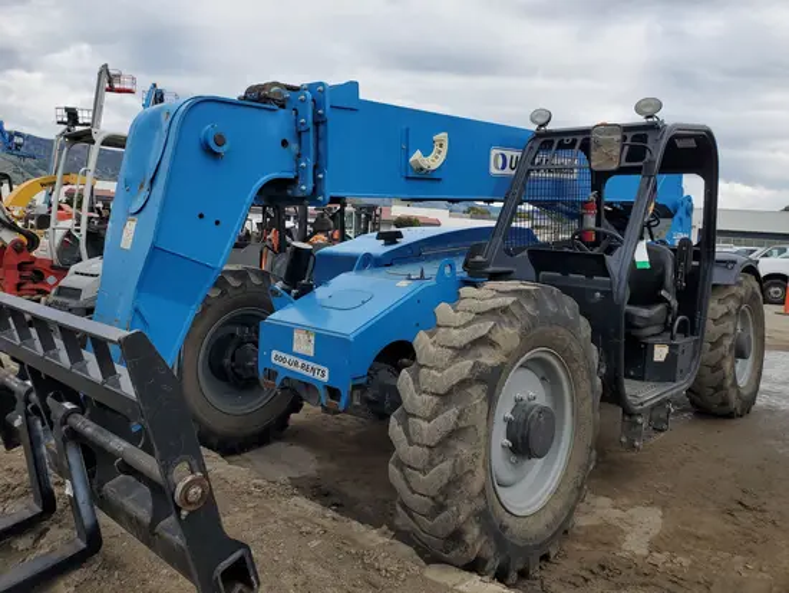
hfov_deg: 67.3
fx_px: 593
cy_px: 296
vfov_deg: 53.1
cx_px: 394
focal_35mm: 26
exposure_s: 1/838
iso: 50
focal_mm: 4.3
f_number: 2.4
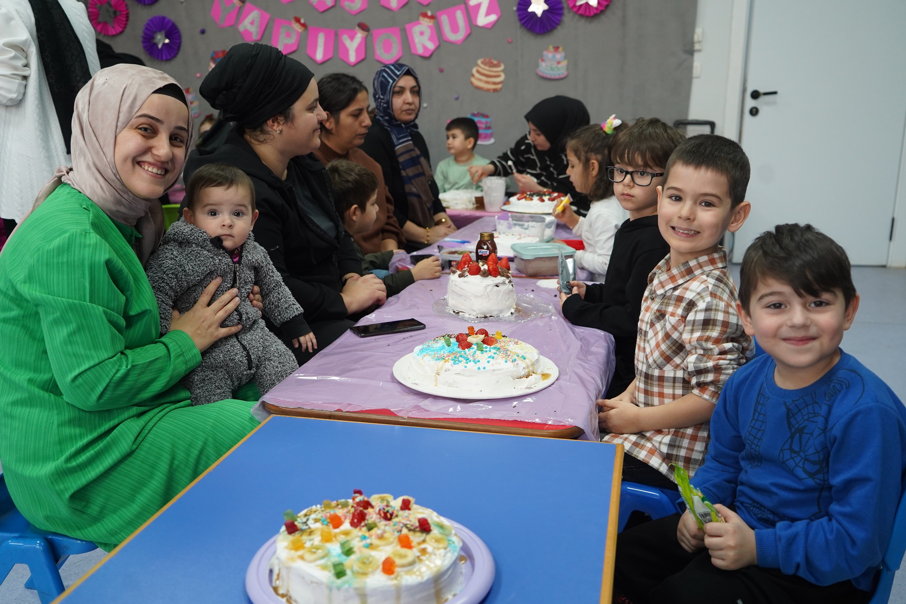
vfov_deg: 38.9
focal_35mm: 34
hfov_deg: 55.8
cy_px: 302
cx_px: 453
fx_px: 855
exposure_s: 1/100
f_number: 4
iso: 1600
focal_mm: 34
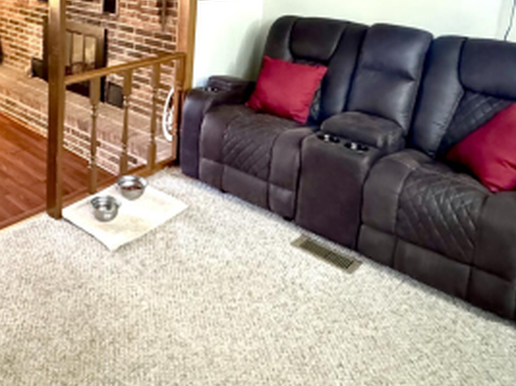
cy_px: 17
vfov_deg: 37.2
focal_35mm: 35
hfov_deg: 50.3
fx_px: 521
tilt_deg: -8.8
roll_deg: -2.0
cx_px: 125
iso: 2500
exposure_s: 1/30
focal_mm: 2.22
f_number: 2.2
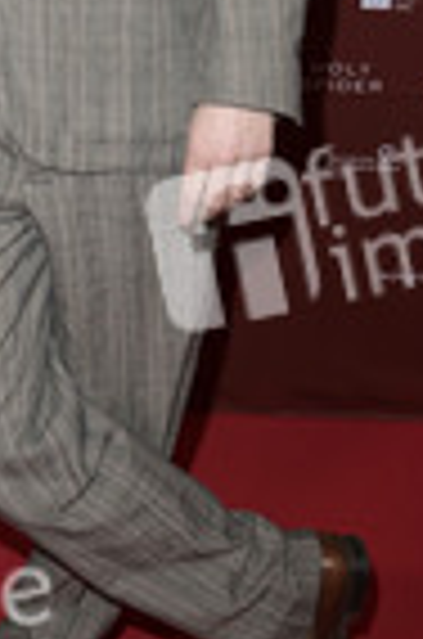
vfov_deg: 18.6
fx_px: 1895
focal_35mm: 107
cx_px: -32
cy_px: 0
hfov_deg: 12.5
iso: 400
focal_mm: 38
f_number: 5.6
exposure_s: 1/250
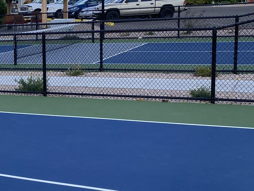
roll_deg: +3.7
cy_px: 115
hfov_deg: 24.0
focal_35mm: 72
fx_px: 528
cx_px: -70
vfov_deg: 20.4
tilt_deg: -10.0
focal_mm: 4.25
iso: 32
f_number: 1.8
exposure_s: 1/2222
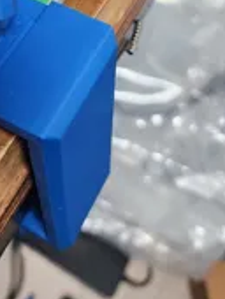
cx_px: 30
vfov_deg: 31.8
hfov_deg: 26.3
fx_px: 467
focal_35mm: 54
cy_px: -21
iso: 800
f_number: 1.8
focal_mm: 6.4
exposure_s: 1/120
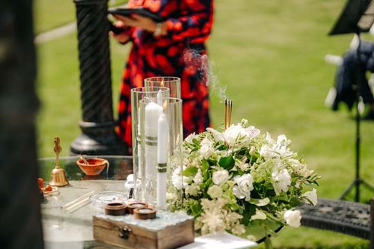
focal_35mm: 85
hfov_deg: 23.9
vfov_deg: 16.1
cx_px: 187
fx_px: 883
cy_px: 124
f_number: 2.2
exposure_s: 1/4000
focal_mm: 85
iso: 100
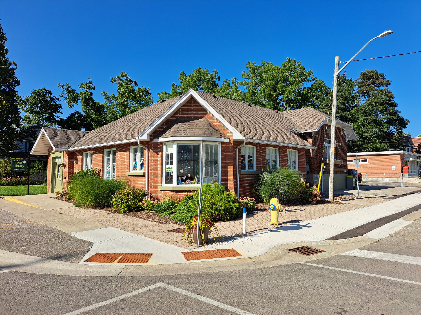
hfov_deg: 71.6
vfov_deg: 56.8
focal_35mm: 24
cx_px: 210
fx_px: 292
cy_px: 158
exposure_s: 1/2000
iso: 50
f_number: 1.8
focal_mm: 5.23
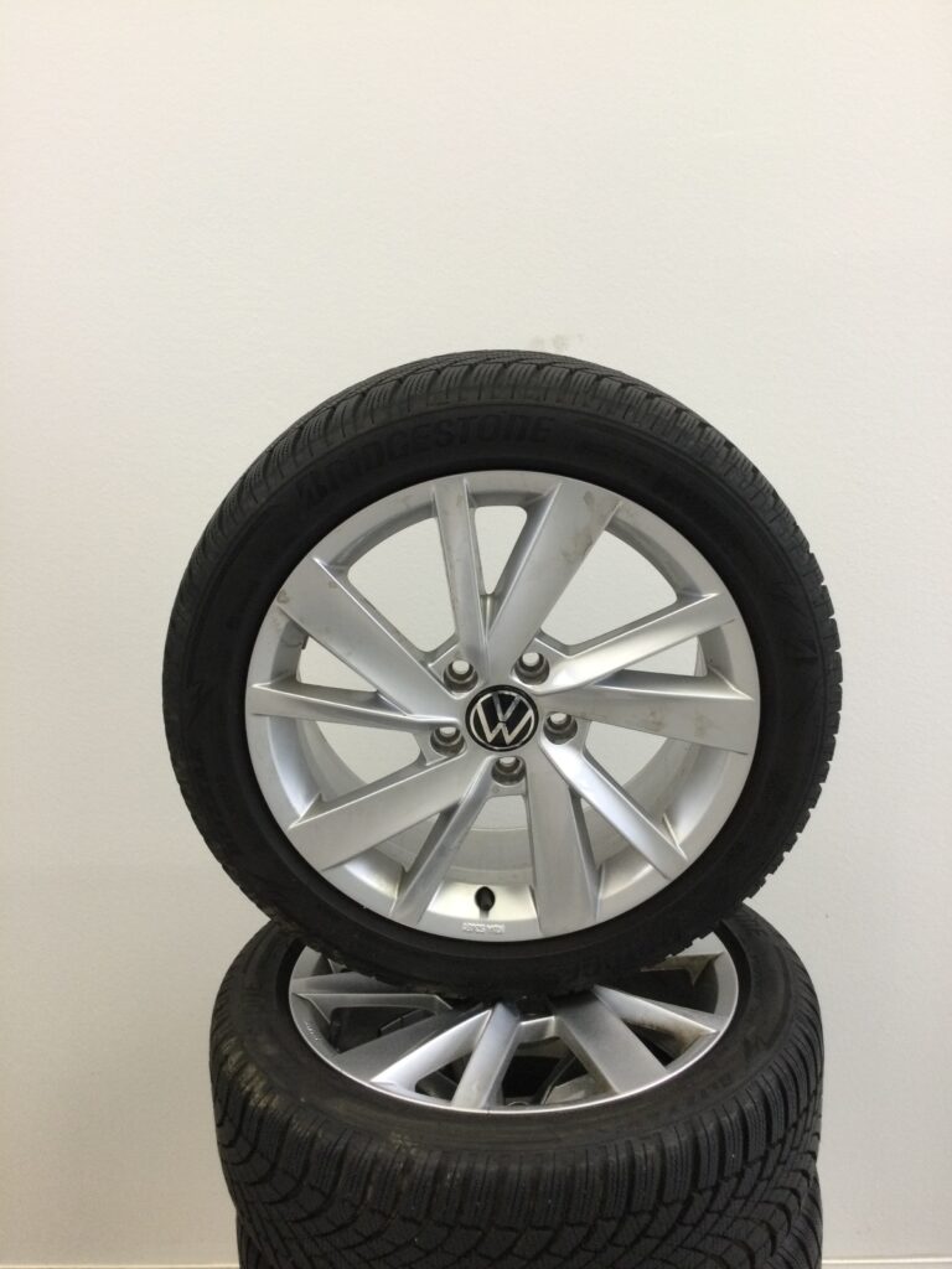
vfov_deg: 58.4
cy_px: 634
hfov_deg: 45.4
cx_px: 476
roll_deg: +4.0
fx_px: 1137
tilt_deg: -15.3
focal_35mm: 31
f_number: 2.4
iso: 64
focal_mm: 3.3
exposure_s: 1/33
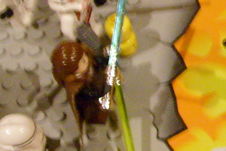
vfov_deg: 9.9
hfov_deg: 14.2
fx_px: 866
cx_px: 309
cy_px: 18
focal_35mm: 138
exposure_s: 1/3
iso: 200
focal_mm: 5.8
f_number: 2.8
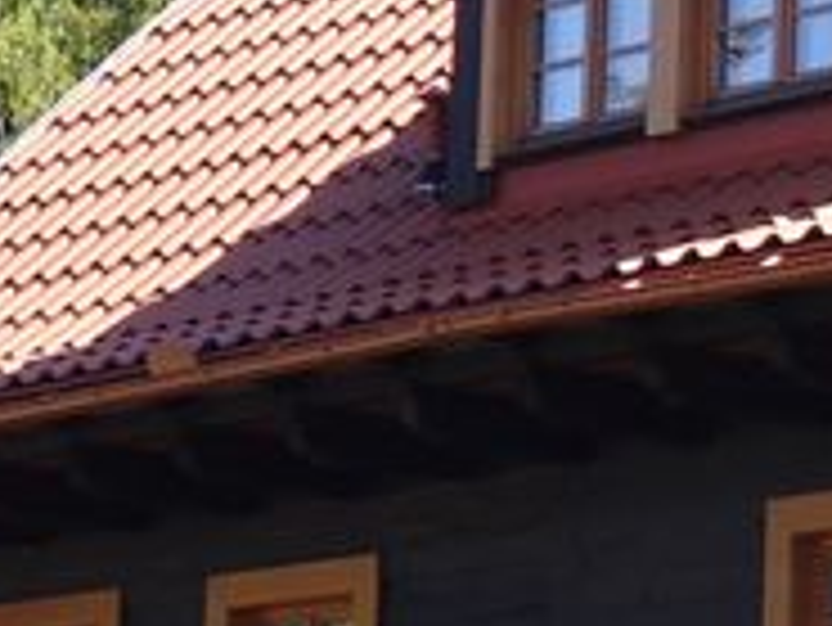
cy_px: 387
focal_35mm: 255
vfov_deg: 5.8
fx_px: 6133
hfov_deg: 7.4
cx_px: 1785
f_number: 3.8
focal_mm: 8.1
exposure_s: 1/160
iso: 100
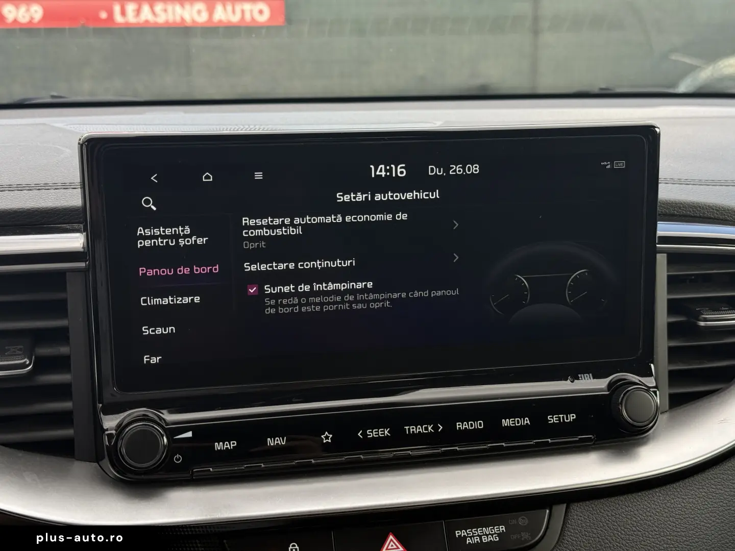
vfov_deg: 30.3
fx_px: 1019
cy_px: 276
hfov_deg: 39.7
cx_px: 368
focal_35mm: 48
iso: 160
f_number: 1.78
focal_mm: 6.76
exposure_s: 1/242
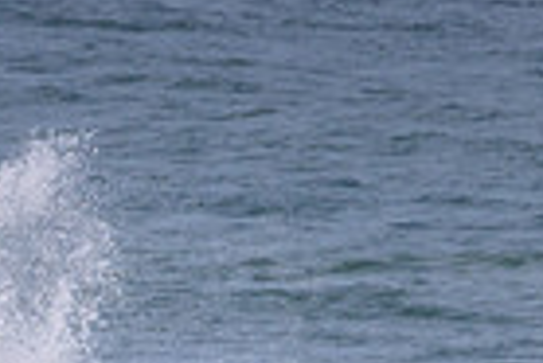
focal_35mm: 2542
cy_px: 681
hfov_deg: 0.8
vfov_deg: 0.5
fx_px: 38381
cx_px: 168
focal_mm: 610
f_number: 11
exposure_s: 1/2000
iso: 560
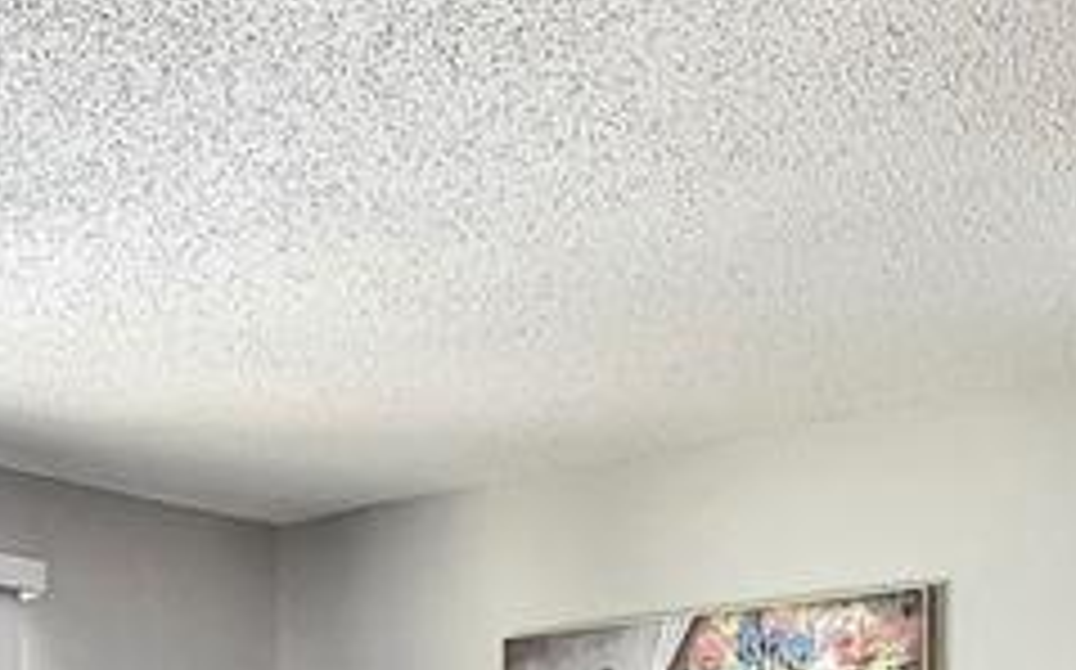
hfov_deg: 34.5
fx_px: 1729
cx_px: 450
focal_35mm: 59
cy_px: 998
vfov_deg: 19.3
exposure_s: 1/60
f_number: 2.2
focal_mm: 2.2
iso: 160
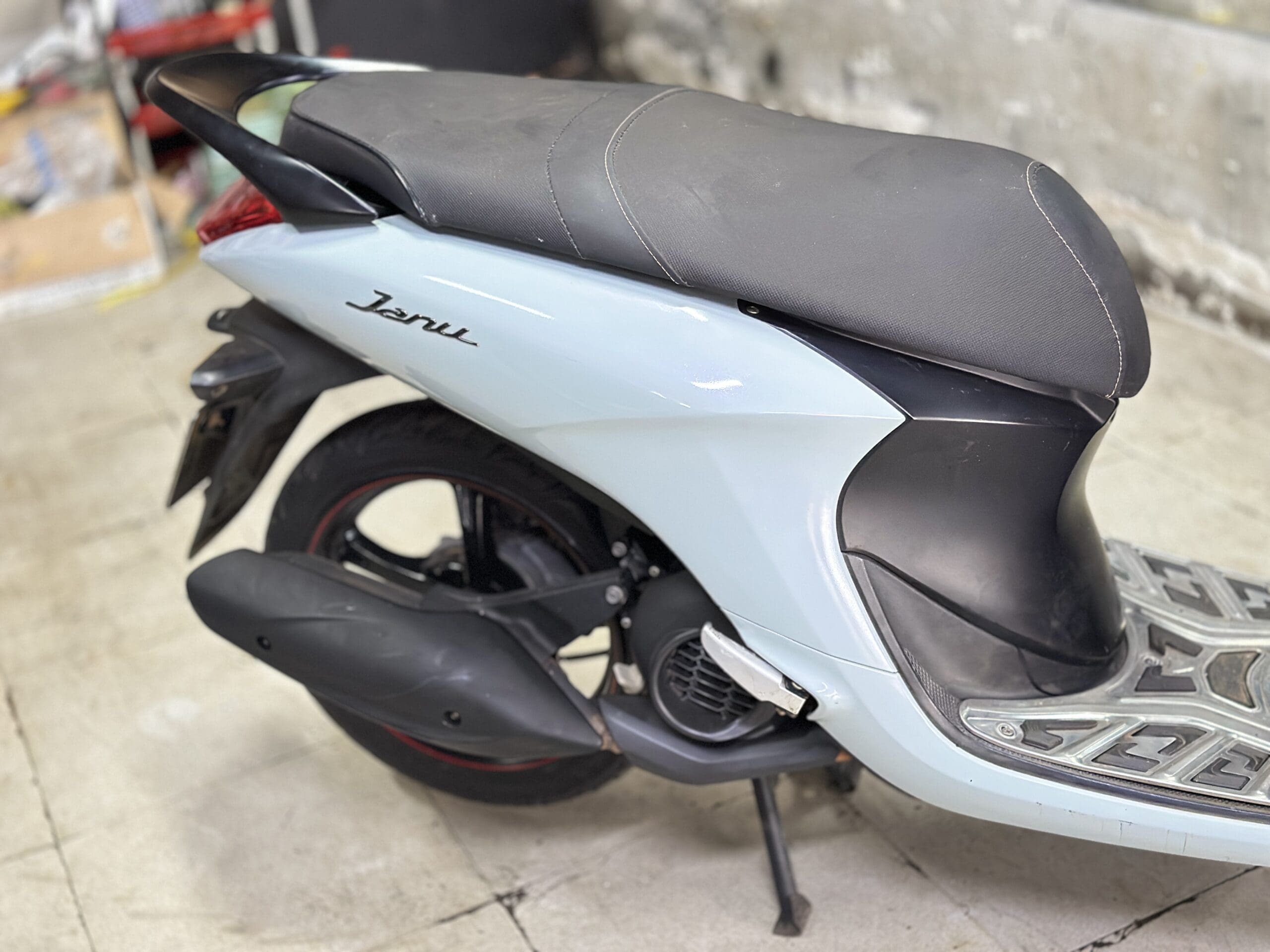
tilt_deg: -25.5
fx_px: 1761
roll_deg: +7.5
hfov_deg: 39.7
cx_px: 635
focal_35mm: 48
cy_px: 476
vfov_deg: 30.3
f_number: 1.78
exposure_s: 1/33
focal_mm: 6.86
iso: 640
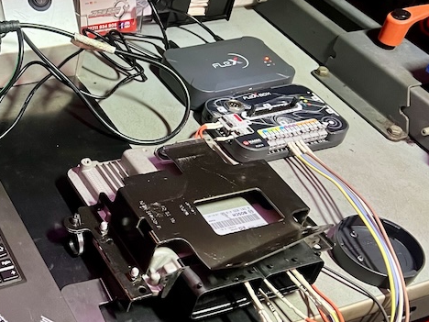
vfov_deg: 26.1
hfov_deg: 31.8
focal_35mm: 56
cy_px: 158
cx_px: 5
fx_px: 694
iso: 500
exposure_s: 1/51
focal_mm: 5.7
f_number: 1.5
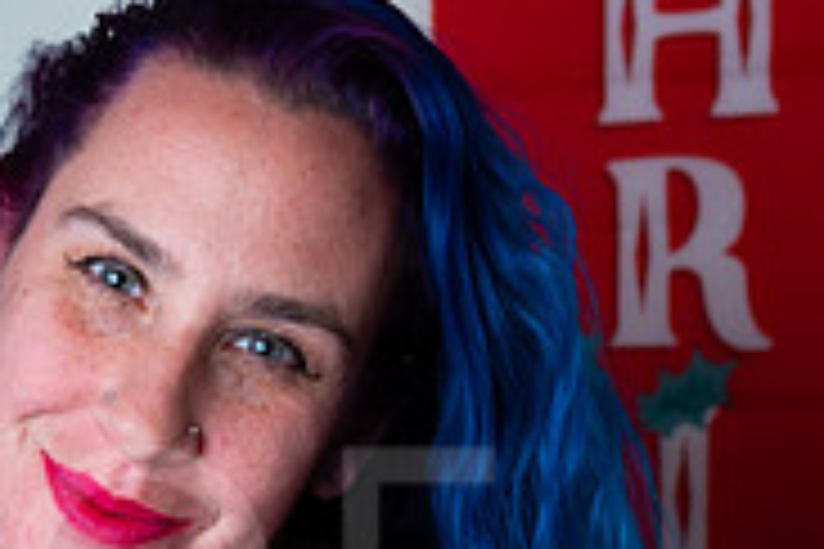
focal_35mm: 111
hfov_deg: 17.6
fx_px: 2540
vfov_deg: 12.2
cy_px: 574
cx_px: -149
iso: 100
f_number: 4.5
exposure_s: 1/800
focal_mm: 35
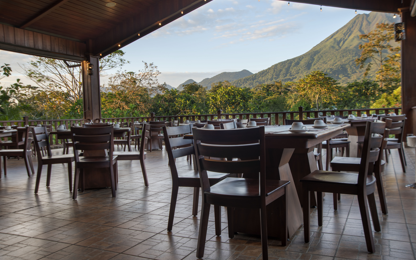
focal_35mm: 31
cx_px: 209
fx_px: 351
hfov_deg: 61.2
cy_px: 127
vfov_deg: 40.6
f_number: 7.1
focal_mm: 30
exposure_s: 1/6
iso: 100
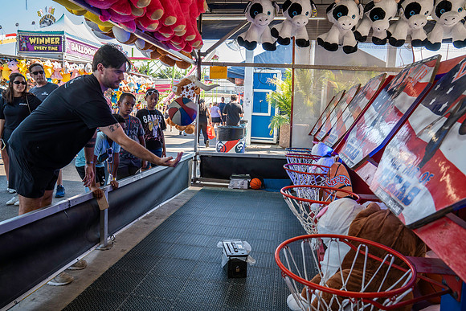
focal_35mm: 28
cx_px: 233
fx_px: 363
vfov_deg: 46.4
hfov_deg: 65.5
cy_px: 156
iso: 400
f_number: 5.6
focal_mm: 28
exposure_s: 1/200
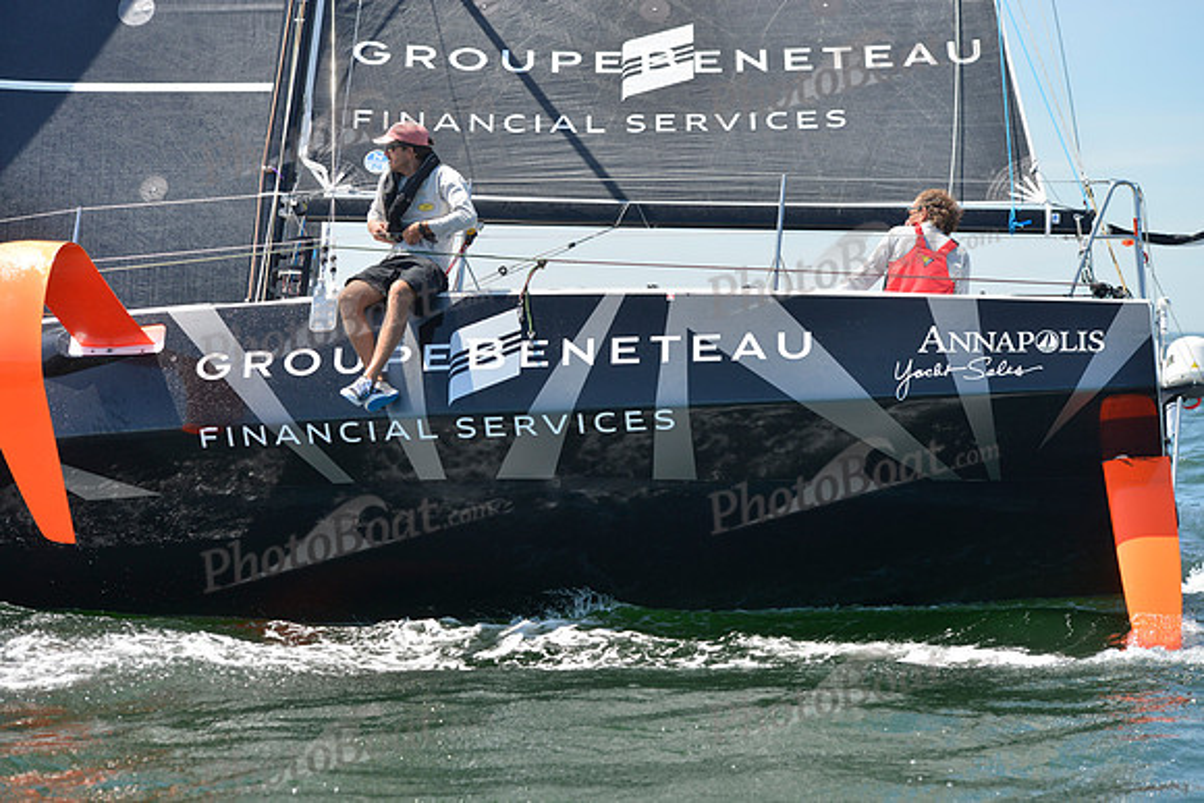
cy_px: 402
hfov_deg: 22.6
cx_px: 602
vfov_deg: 15.2
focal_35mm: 90
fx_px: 3011
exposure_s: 1/1250
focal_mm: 90
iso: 280
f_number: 5.6
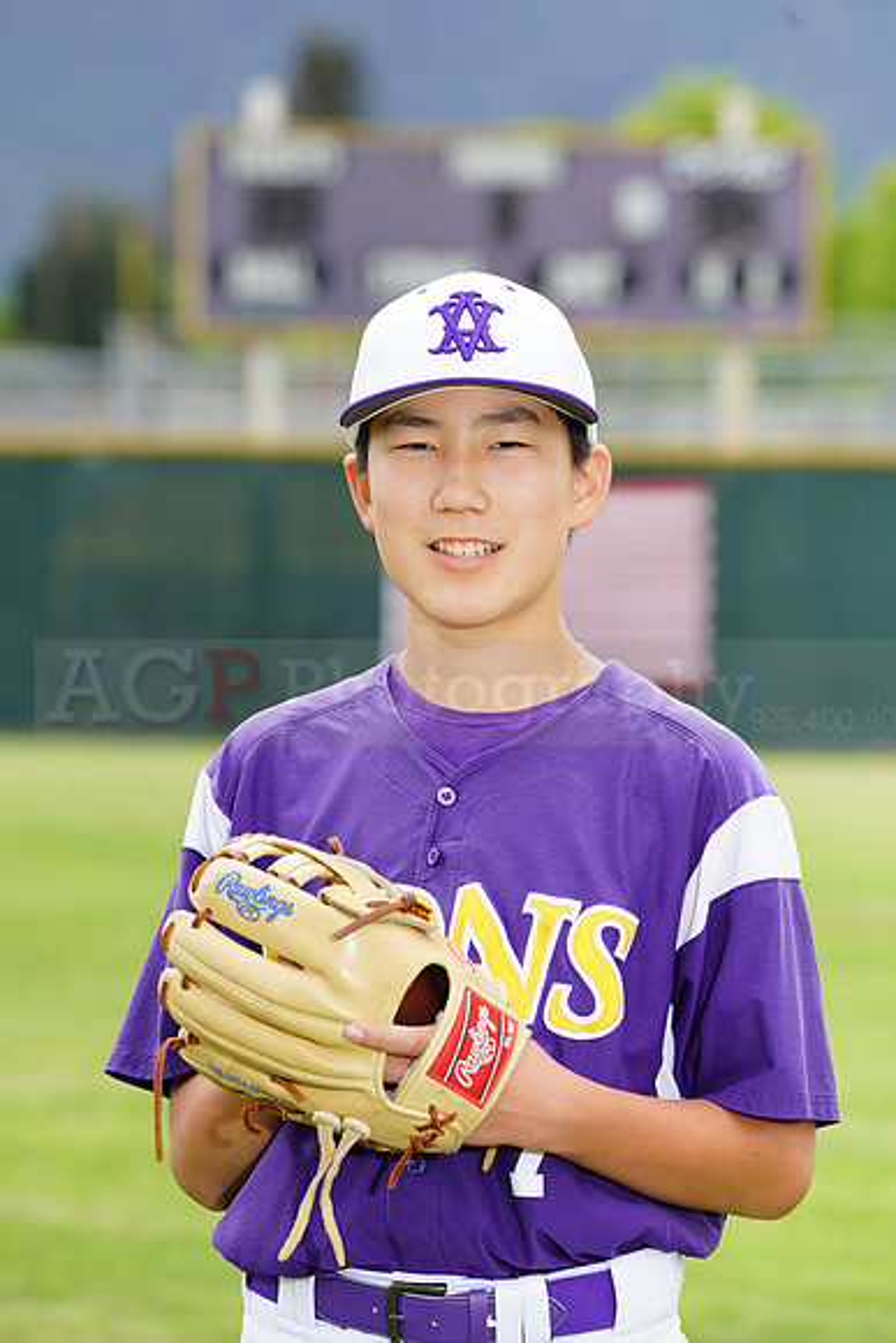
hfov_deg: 5.9
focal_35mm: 232
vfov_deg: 8.9
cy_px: 672
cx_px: 448
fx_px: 8655
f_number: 8
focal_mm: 232
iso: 200
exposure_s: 1/250
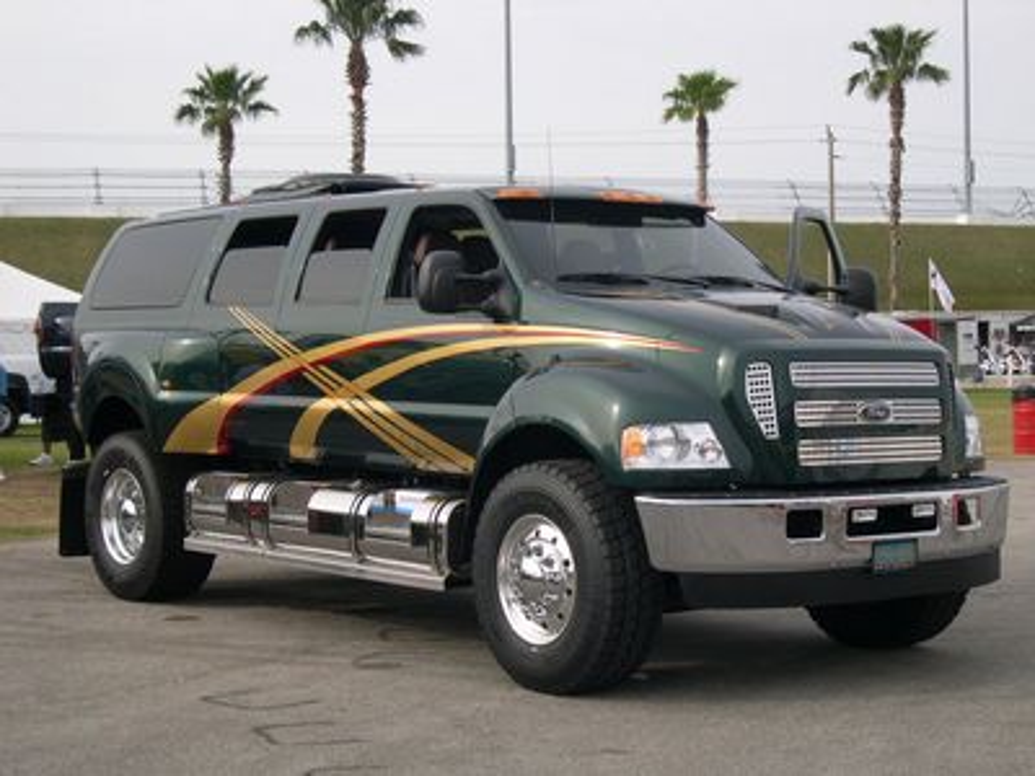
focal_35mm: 67
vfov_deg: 21.9
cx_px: 518
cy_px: 388
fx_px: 2003
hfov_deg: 29.0
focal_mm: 14.2
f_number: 3.7
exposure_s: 1/434
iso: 100
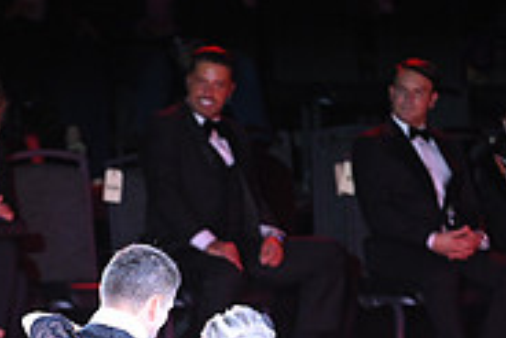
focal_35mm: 629
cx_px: 165
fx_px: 8848
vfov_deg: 2.2
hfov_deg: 3.3
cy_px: 458
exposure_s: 1/200
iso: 1600
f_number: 4
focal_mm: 200
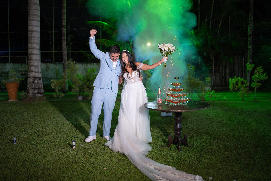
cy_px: 91
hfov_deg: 54.3
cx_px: 135
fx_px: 264
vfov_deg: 37.8
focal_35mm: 35
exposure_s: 1/640
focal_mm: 35
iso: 4000
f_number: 1.4
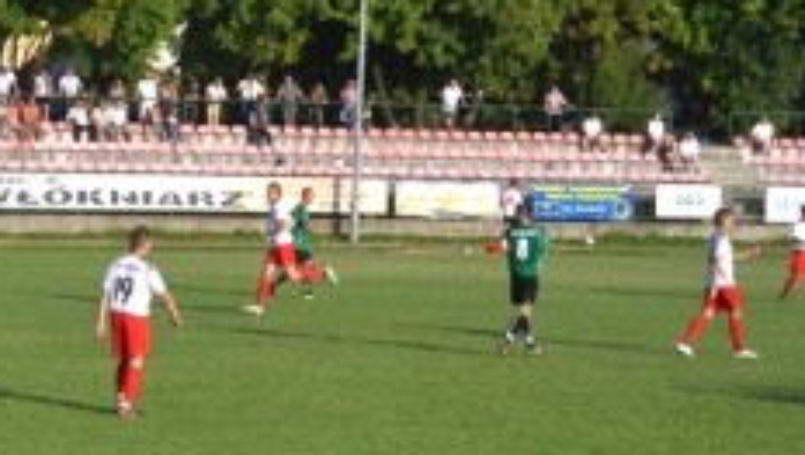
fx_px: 3760
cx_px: 180
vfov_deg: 6.9
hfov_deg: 12.2
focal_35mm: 176
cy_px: 267
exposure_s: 1/1600
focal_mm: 52
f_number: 5.6
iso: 400
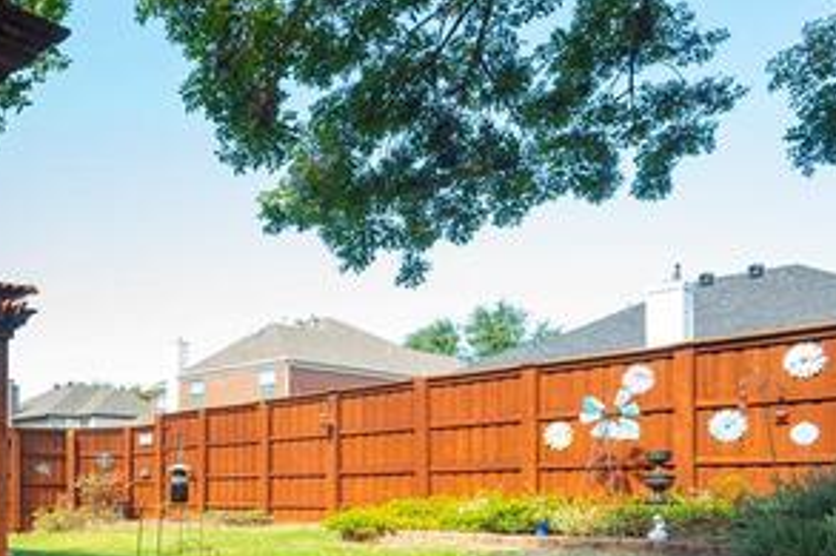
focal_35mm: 35
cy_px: 489
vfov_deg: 35.8
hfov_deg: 45.8
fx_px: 812
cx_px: 0
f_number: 7.1
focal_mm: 16
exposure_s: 1/50
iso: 100
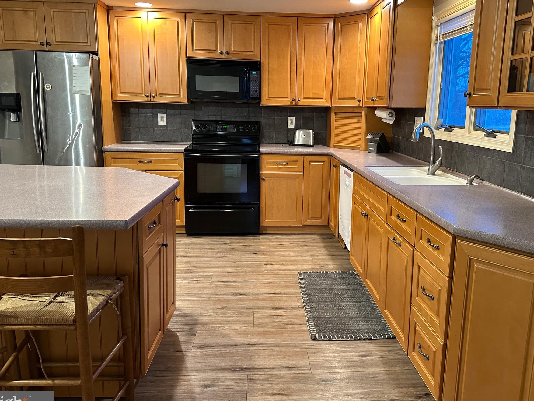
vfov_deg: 49.7
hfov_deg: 63.3
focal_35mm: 28
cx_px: 289
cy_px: 182
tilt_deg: -10.1
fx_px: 432
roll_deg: -0.9
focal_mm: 6.86
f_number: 1.78
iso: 500
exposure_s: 1/60
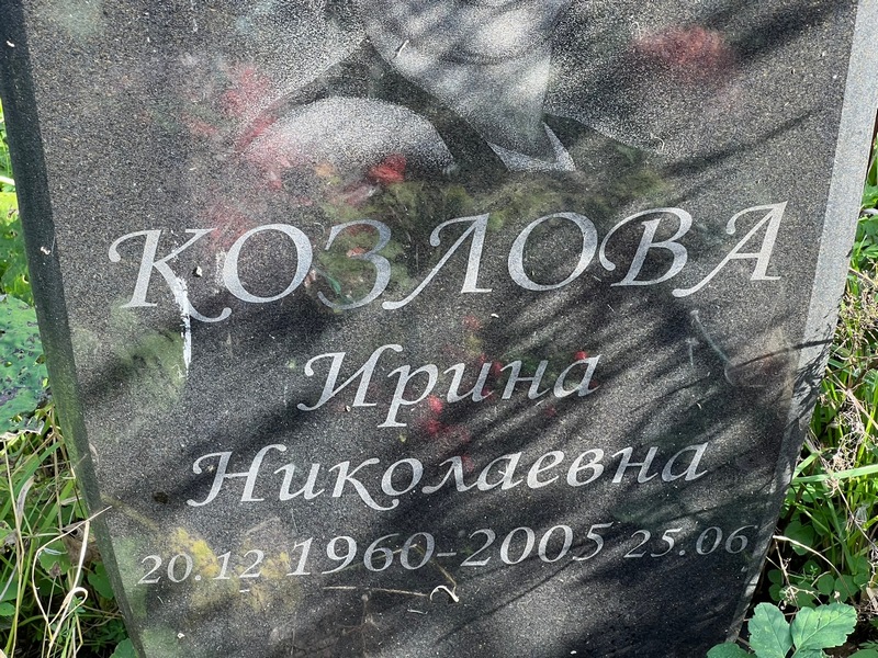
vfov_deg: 19.1
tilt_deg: -43.8
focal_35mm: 77
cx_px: 439
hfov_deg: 25.3
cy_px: 329
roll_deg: +3.4
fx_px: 1953
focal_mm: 9
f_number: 2.8
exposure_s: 1/99
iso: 64
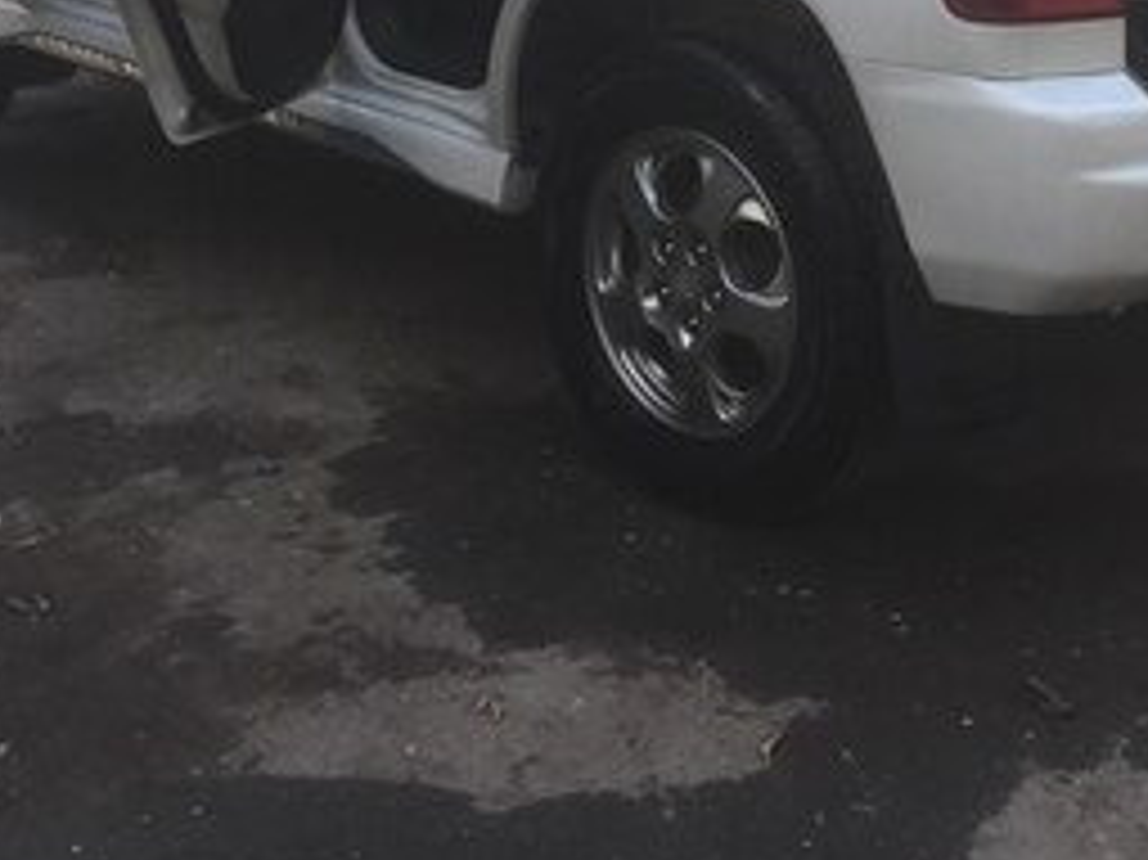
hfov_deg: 25.3
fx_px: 2486
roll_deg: -2.0
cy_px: -164
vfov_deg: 18.6
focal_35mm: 75
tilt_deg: -3.2
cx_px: 1017
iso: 32
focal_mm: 4.15
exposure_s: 1/107
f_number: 2.2
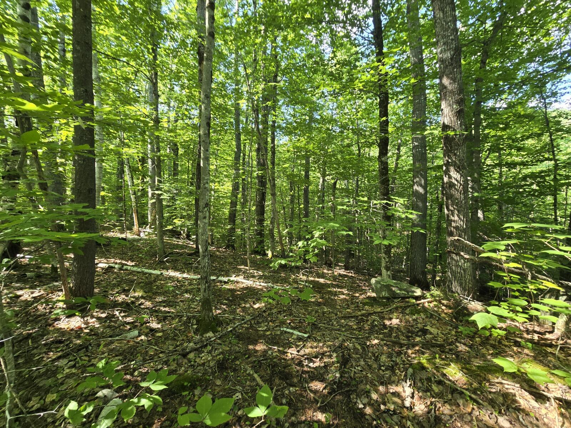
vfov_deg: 89.9
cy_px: 214
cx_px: 286
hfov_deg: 106.2
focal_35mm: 13
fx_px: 214
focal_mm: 2.2
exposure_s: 1/60
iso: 50
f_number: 2.2
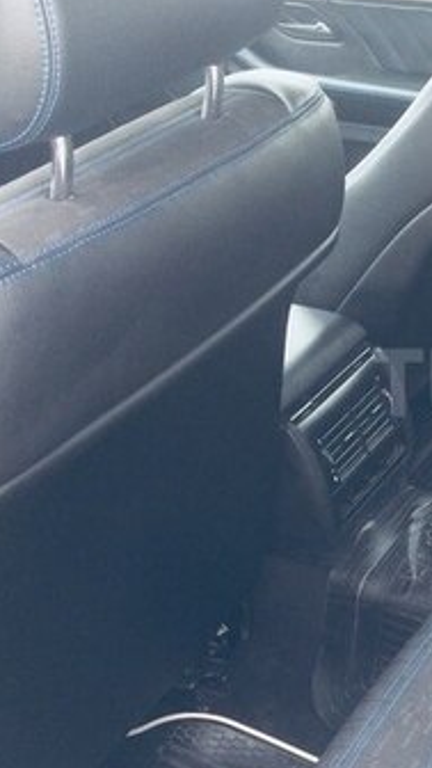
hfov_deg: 17.8
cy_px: 383
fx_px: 1263
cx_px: 606
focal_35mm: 62
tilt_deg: -30.5
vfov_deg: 33.8
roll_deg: -0.7
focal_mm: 4.15
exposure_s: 1/50
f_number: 2.2
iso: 40
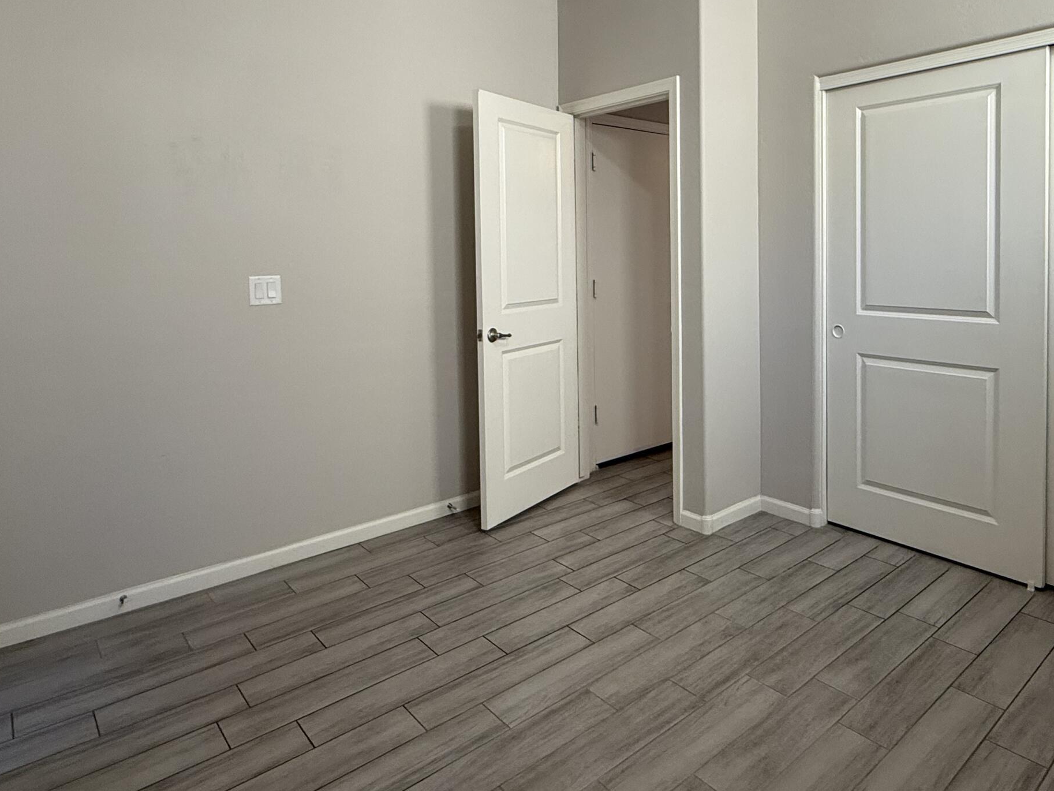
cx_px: 637
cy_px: 273
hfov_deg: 73.1
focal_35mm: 23
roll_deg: +0.2
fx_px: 700
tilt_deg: -1.5
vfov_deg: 57.8
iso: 250
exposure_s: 1/120
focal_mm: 2.22
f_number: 2.2
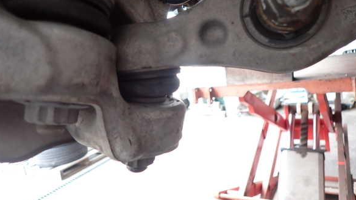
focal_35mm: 28
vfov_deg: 41.4
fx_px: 264
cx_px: 176
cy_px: 93
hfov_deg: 67.9
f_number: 2
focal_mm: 4.5
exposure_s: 1/60
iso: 160
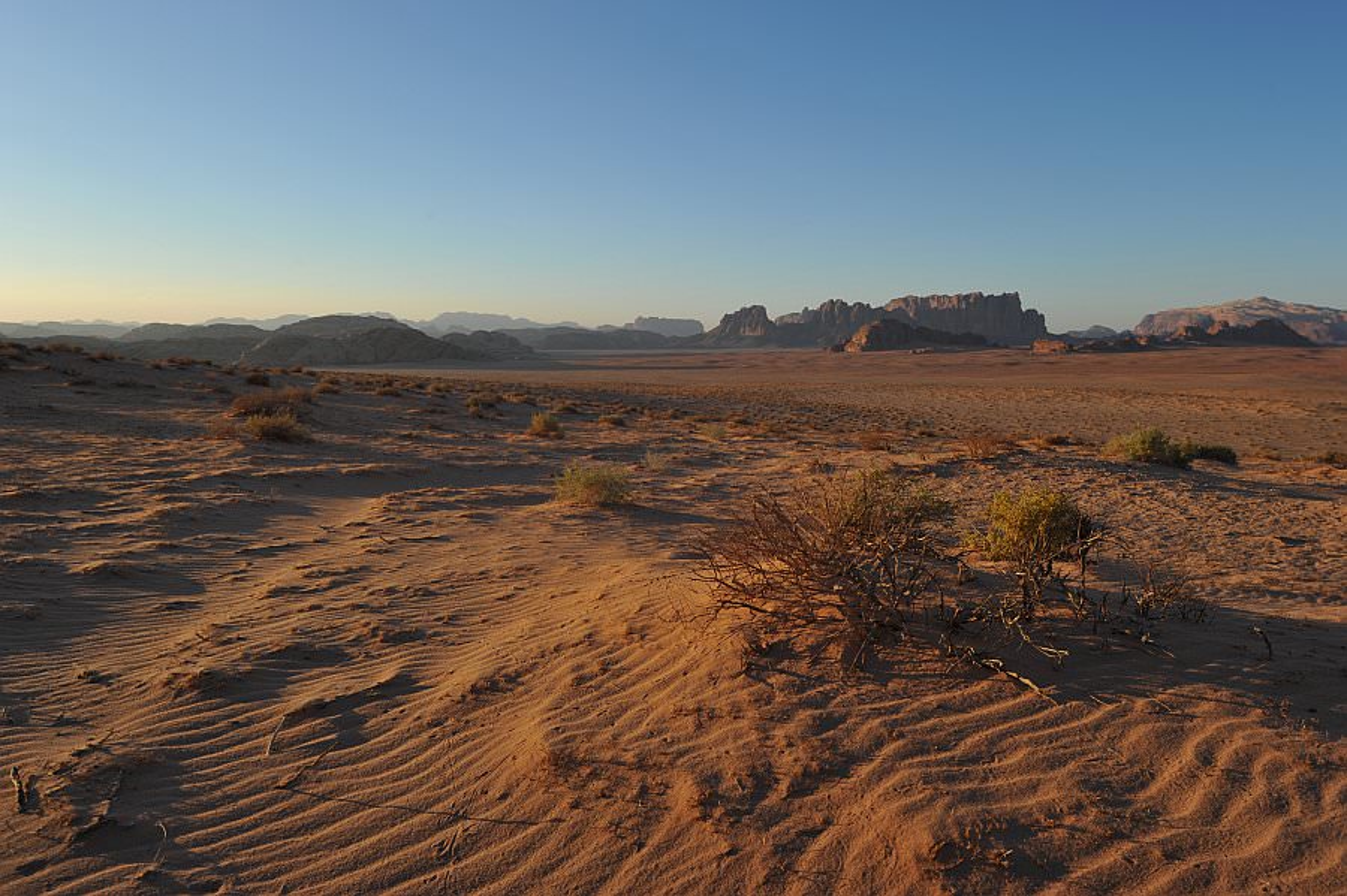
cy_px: 448
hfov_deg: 73.8
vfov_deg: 53.1
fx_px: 897
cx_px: 674
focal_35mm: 24
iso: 200
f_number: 8
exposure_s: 1/250
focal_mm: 24
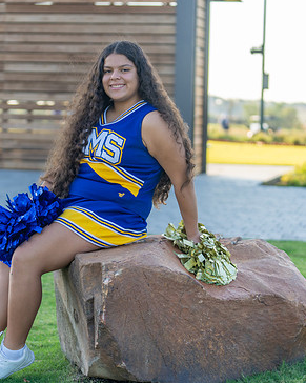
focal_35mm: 109
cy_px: 177
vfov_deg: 17.6
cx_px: 108
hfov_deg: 14.1
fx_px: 1234
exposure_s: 1/400
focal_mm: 70
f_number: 2.8
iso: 100
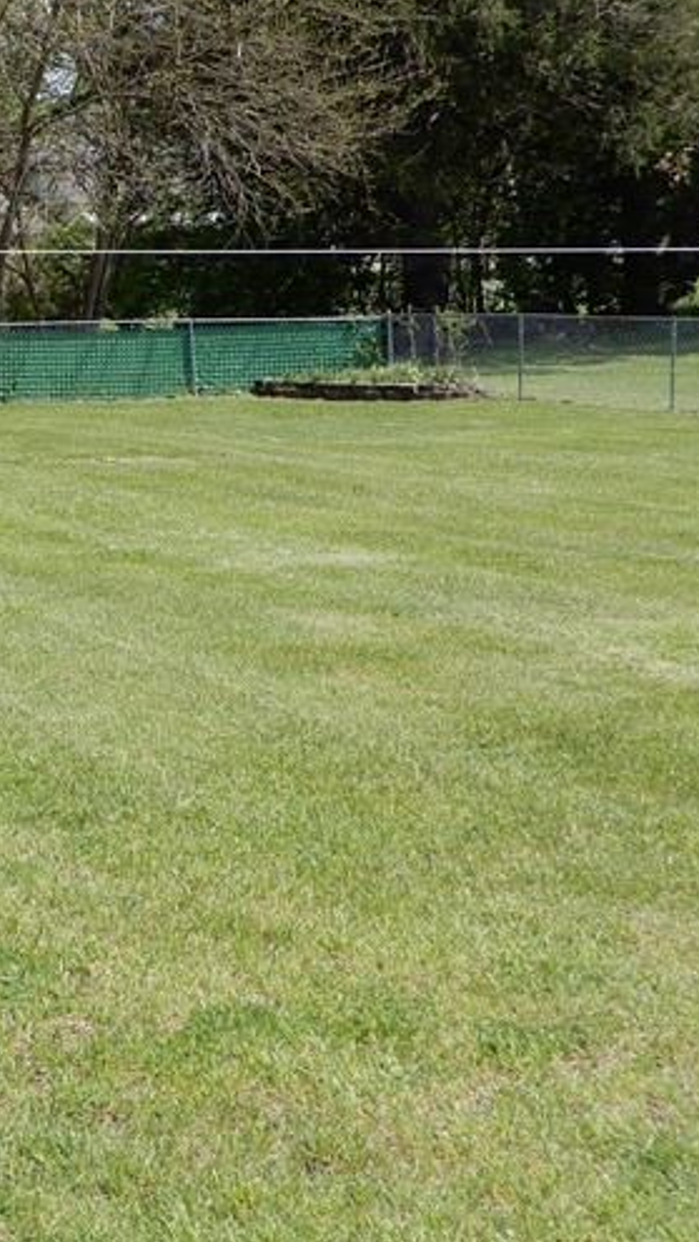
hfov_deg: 17.9
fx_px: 2076
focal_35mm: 63
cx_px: -205
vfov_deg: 33.2
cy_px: 493
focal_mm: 5
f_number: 3.5
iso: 80
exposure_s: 1/500
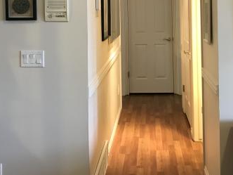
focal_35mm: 54
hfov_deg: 35.4
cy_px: 17
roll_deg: +0.7
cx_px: 142
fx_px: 363
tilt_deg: -0.8
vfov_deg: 26.1
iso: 50
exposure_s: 1/15
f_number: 1.8
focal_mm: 3.99
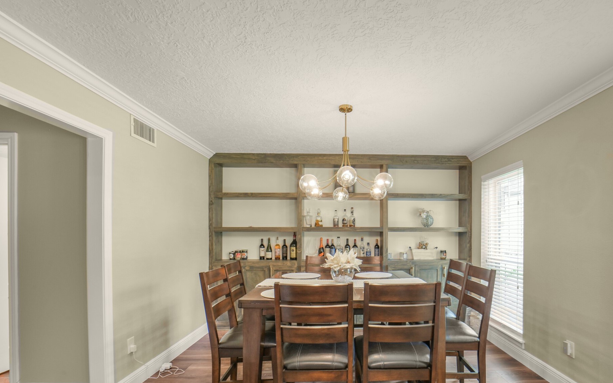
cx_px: 346
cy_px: 236
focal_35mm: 17
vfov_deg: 67.1
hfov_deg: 93.9
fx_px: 284
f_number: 11
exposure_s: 1/5
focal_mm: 14
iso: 500
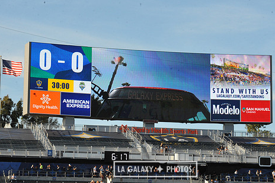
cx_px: 155
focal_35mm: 150
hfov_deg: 13.7
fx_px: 1145
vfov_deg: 9.1
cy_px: 80
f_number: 14
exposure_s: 1/800
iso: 1600
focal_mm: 120
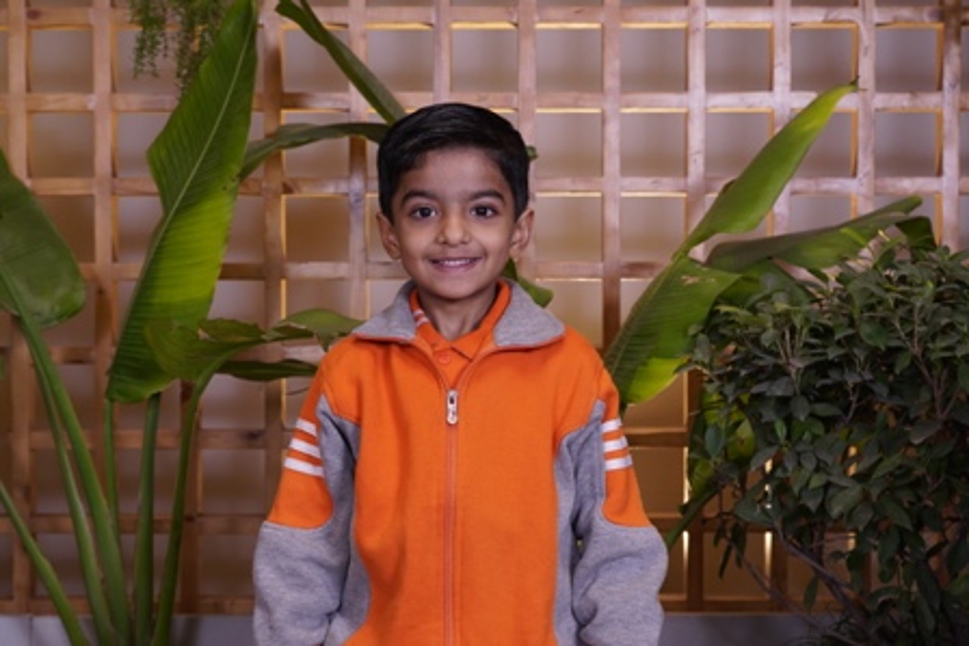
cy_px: 323
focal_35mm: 63
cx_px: 484
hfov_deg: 31.9
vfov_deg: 21.6
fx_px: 1696
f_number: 4.5
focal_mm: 42
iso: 500
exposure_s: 1/125
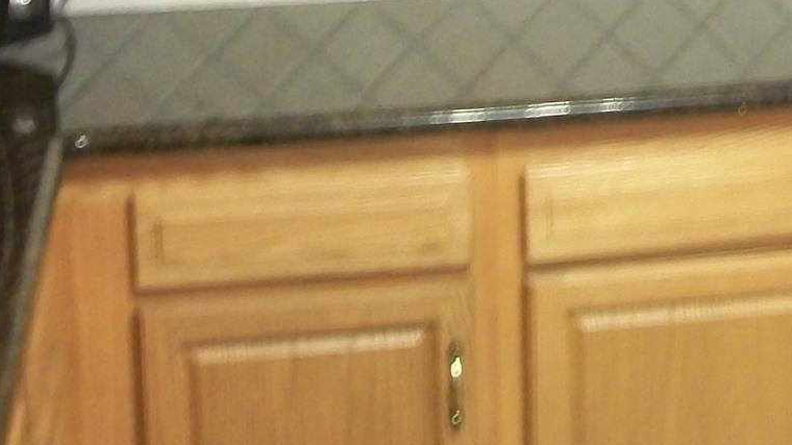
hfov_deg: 21.9
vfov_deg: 12.2
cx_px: 791
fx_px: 1974
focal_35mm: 94
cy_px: -236
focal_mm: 5.7
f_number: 2.9
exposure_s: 1/5
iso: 160
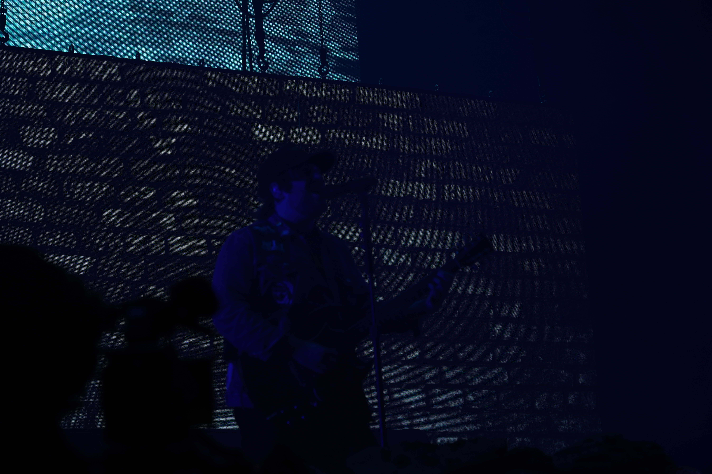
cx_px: 356
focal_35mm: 105
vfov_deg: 13.0
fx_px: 2077
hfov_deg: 19.5
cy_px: 237
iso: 100
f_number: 5.6
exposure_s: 1/250
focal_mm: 105
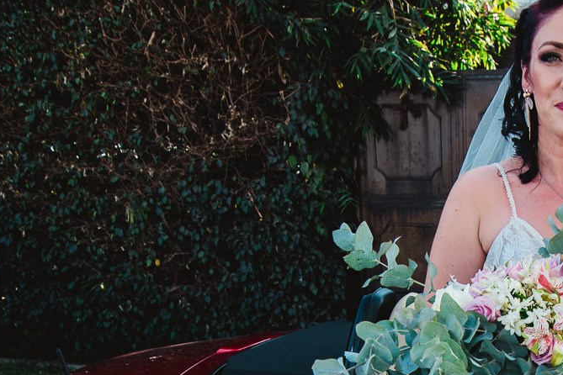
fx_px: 766
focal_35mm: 49
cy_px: 466
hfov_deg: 37.2
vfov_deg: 24.5
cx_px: 528
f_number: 3.5
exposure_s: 1/160
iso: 100
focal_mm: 16
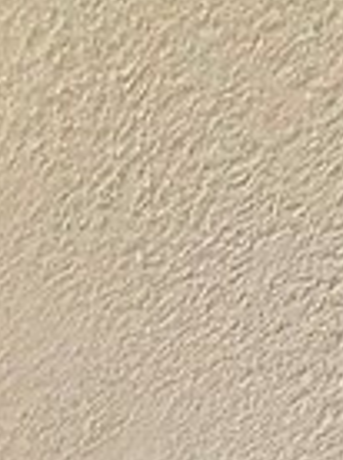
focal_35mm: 104
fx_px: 1378
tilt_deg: +0.0
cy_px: 1570
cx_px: 553
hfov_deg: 13.2
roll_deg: -1.0
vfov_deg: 9.9
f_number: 2.2
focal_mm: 2.22
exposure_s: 1/60
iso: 500
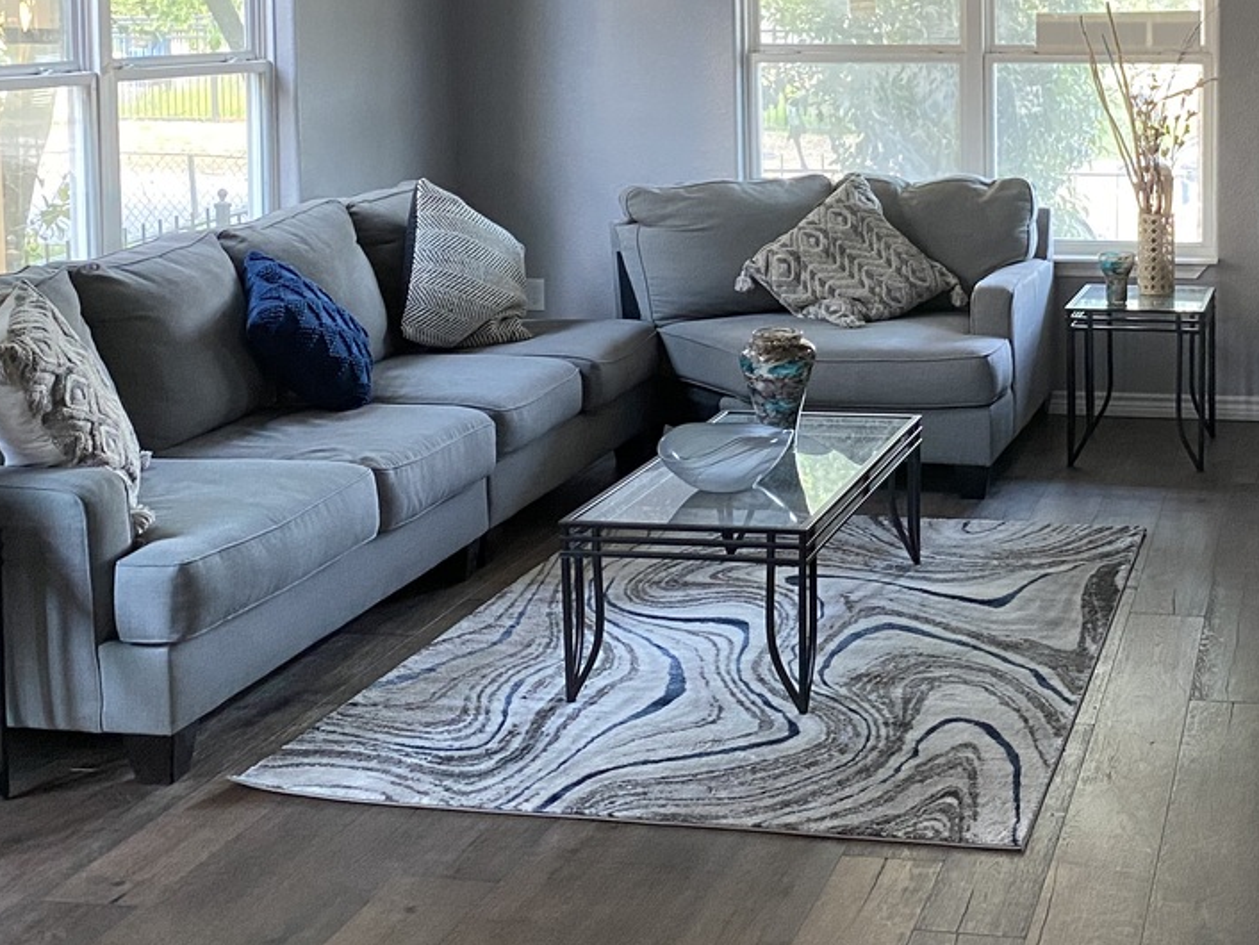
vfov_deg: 27.0
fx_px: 1928
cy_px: 175
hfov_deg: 35.0
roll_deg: +0.1
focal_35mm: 53
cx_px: 1018
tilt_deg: -5.9
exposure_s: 1/47
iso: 500
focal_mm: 4.25
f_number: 1.8
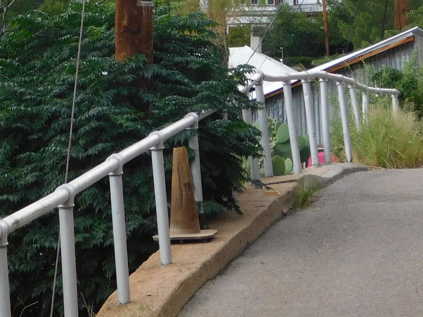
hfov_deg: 8.6
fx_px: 2798
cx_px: 125
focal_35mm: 229
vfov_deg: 6.4
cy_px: -84
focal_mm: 14.2
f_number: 4.4
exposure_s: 1/250
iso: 125
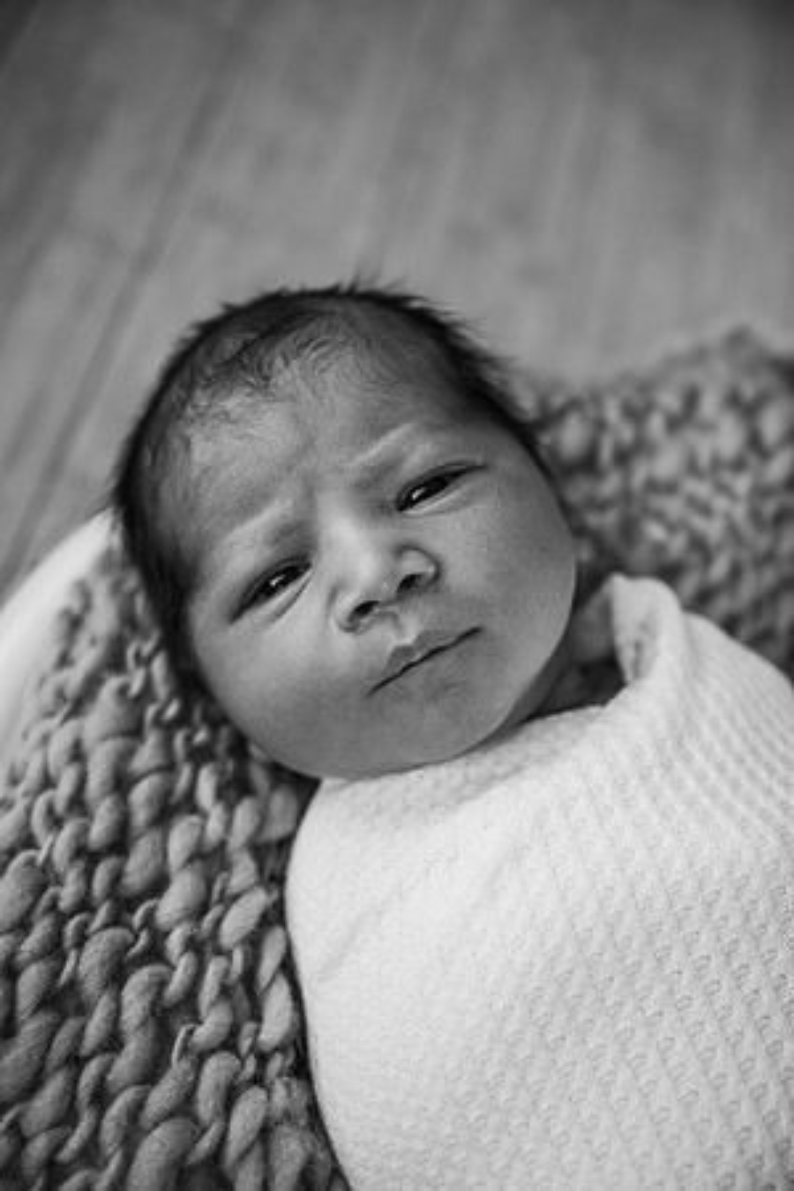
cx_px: 397
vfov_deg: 41.9
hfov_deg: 28.6
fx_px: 1555
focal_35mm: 47
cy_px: 596
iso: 500
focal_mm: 47
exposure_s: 1/250
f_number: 3.5
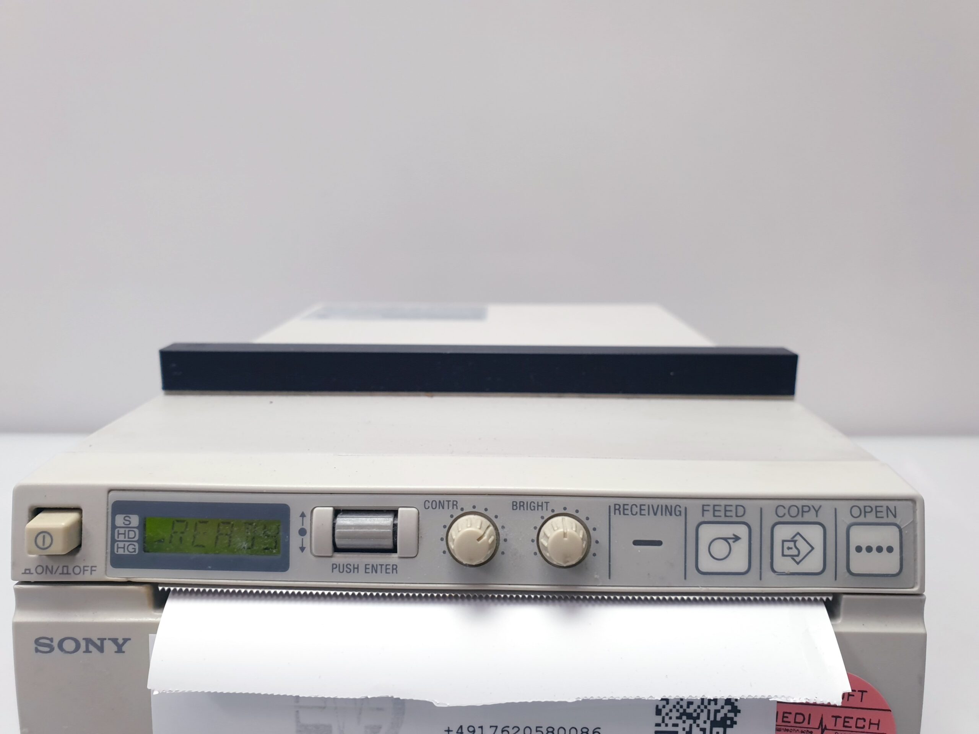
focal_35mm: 26
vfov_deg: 53.1
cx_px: 490
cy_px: 367
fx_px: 735
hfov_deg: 67.3
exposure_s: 1/50
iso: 100
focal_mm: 4.3
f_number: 2.4
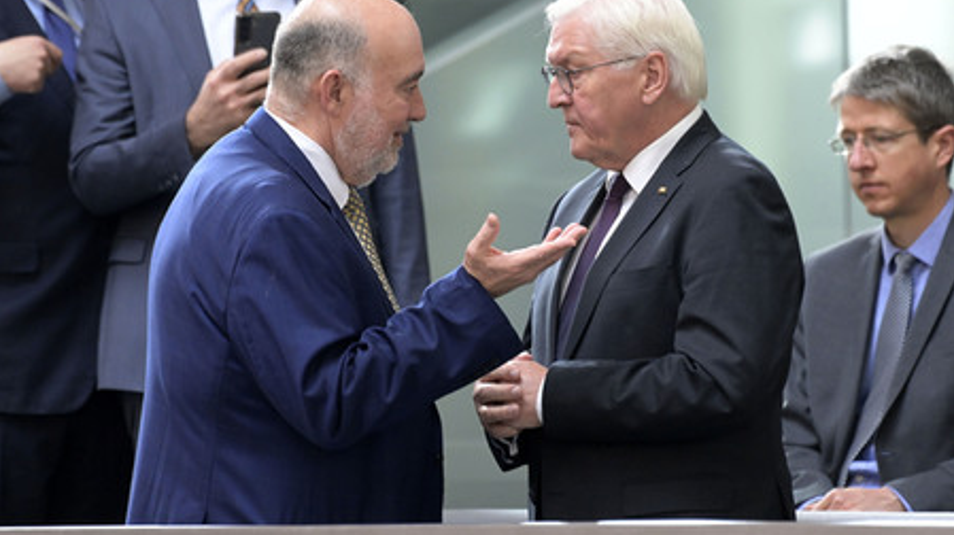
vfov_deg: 2.6
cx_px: 477
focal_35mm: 463
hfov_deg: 4.7
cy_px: 236
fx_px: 11706
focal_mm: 440
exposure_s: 1/160
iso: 8000
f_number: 5.6
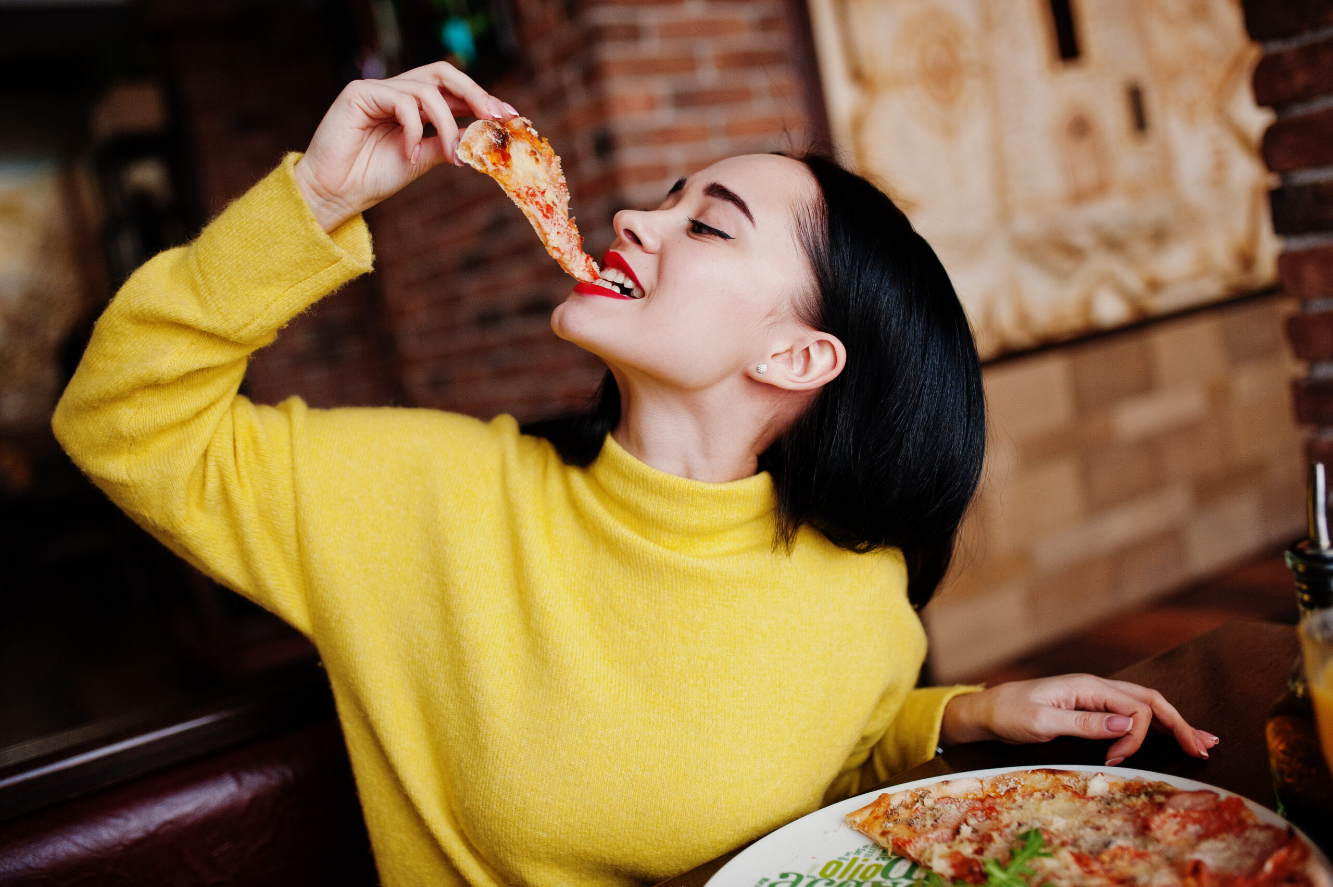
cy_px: 444
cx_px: 666
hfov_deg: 54.5
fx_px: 1295
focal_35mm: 35
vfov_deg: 37.8
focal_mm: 35
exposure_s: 1/200
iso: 500
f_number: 2
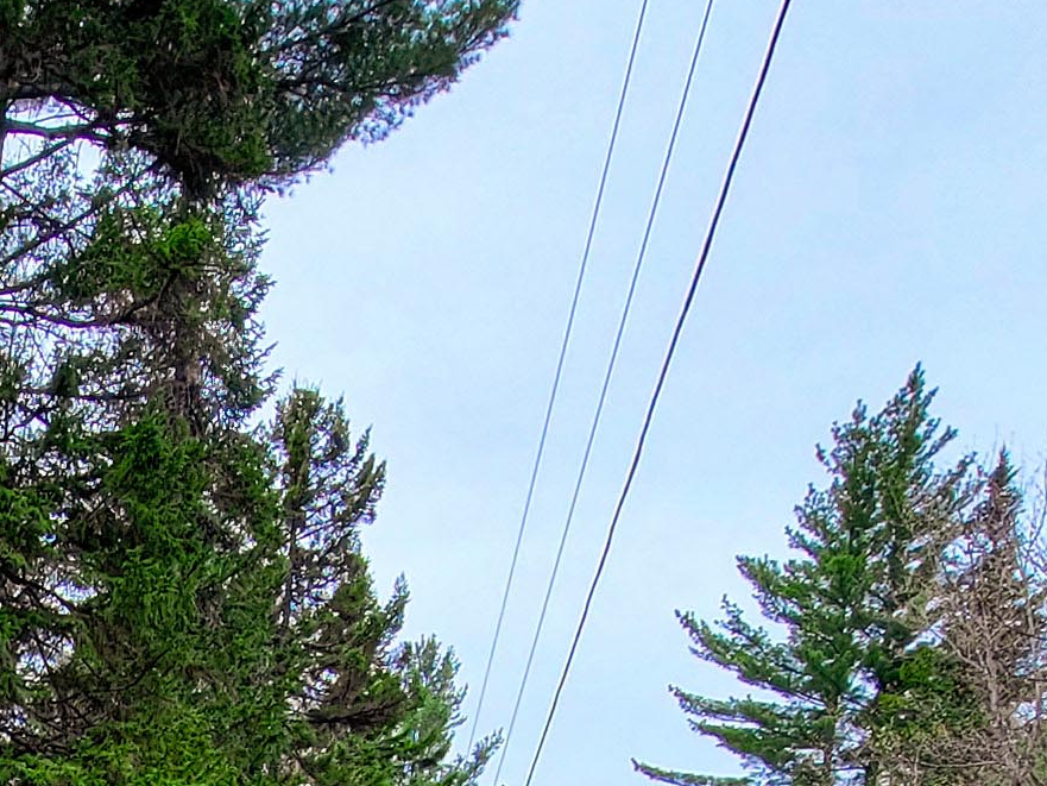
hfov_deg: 27.0
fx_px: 1785
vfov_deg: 18.2
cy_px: 1504
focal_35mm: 59
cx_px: -347
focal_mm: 2.2
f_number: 2.2
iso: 50
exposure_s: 1/200
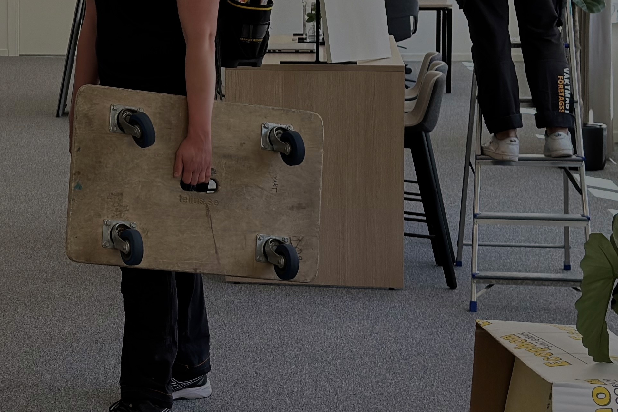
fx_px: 1802
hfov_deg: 18.8
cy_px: 36
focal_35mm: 105
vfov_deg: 12.9
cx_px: -26
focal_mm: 6.86
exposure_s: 1/365
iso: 80
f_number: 1.78
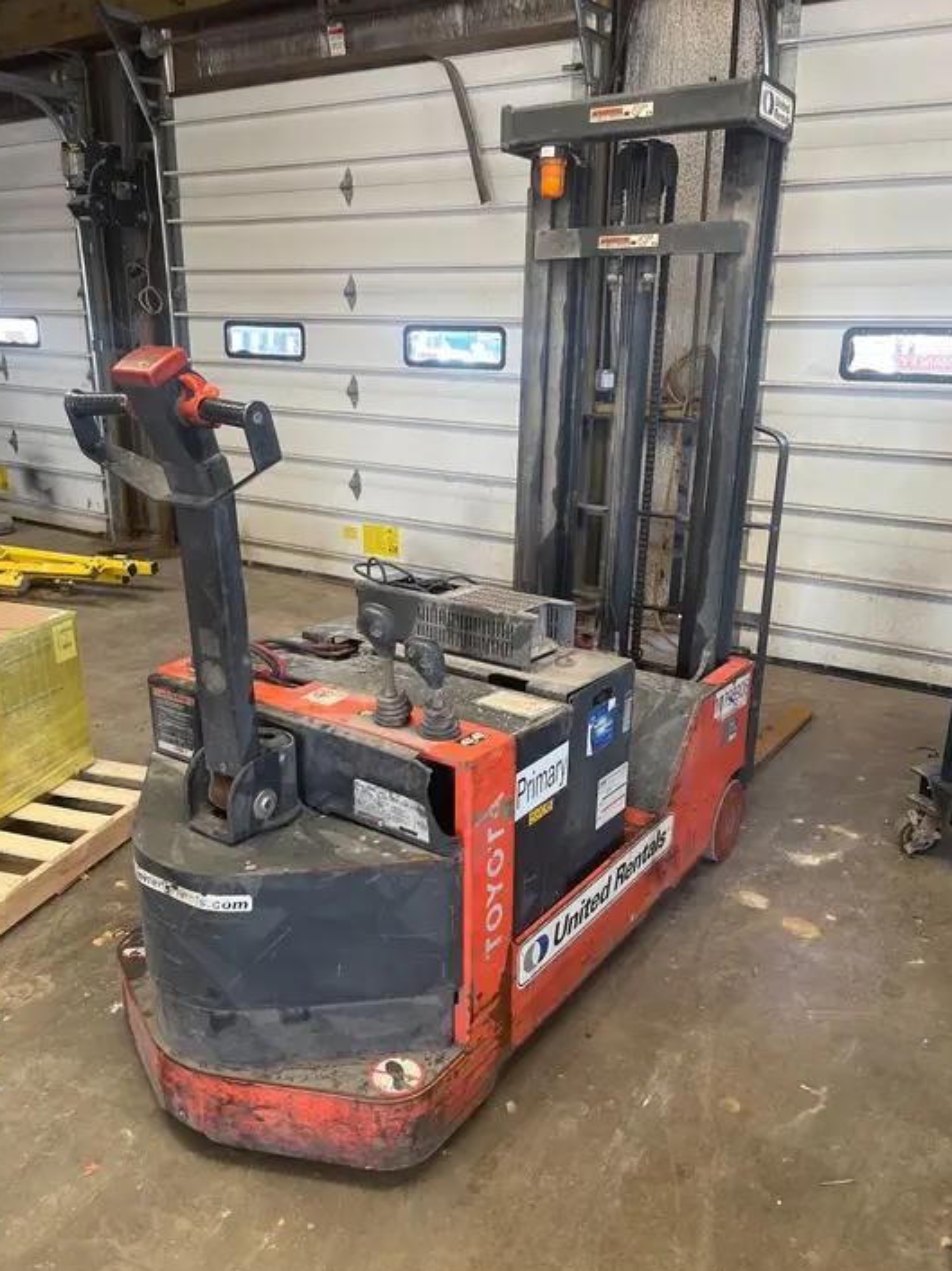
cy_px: 658
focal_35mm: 27
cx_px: 472
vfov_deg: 65.3
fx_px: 991
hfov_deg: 51.3
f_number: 1.6
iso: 125
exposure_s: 1/110
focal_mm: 5.1
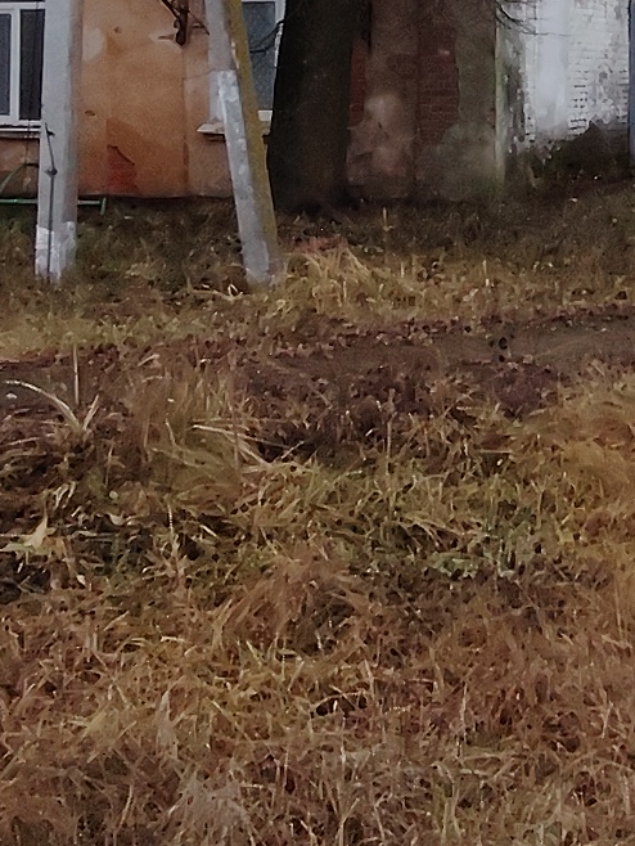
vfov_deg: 29.1
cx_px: 584
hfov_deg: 22.7
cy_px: 39
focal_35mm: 63
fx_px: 1540
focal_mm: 1.42
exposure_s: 1/221
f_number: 2.2
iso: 100
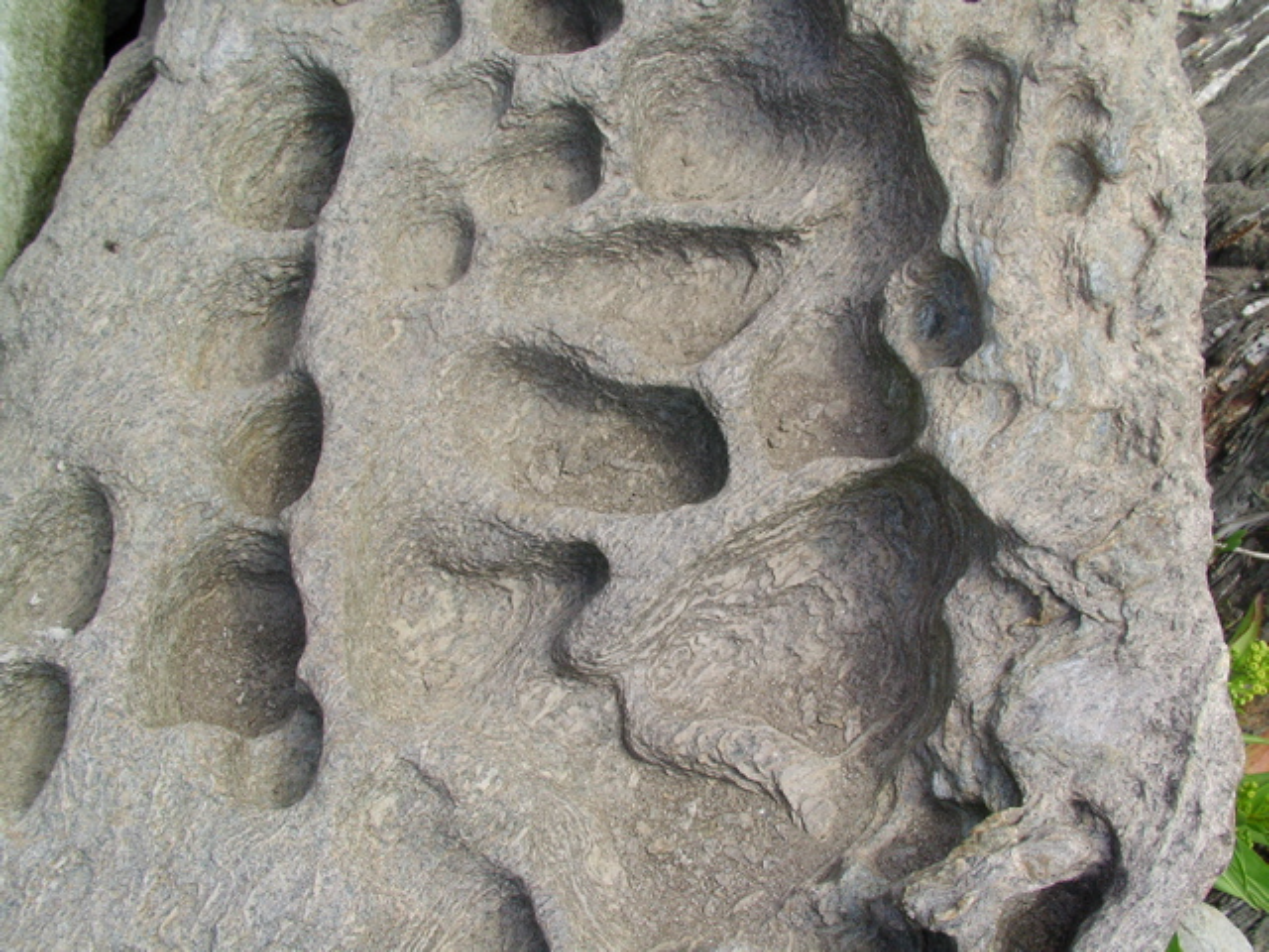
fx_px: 1393
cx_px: 634
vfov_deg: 37.7
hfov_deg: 49.0
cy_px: 476
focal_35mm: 38
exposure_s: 1/196
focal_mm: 5.8
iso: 50
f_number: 5.6
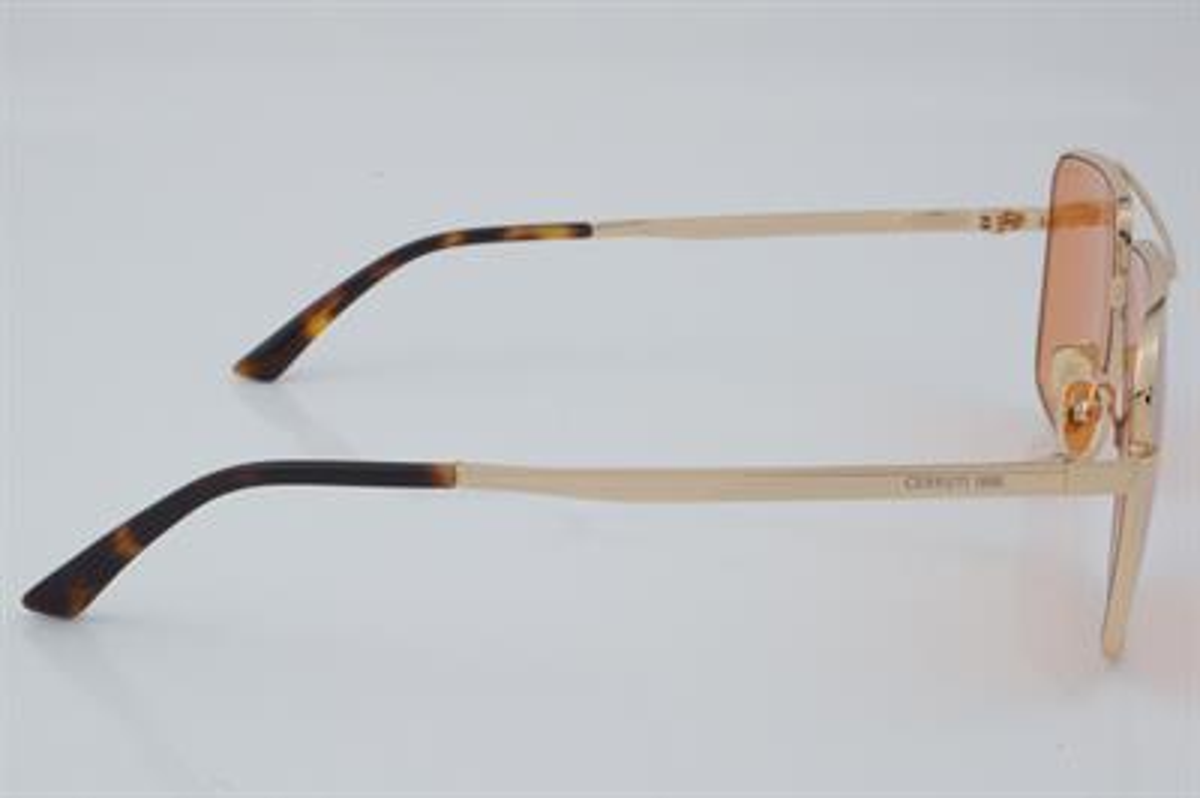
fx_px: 2498
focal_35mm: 75
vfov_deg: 18.2
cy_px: 399
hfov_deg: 27.0
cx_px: 600
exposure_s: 1/3
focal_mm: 50
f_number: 32
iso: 100
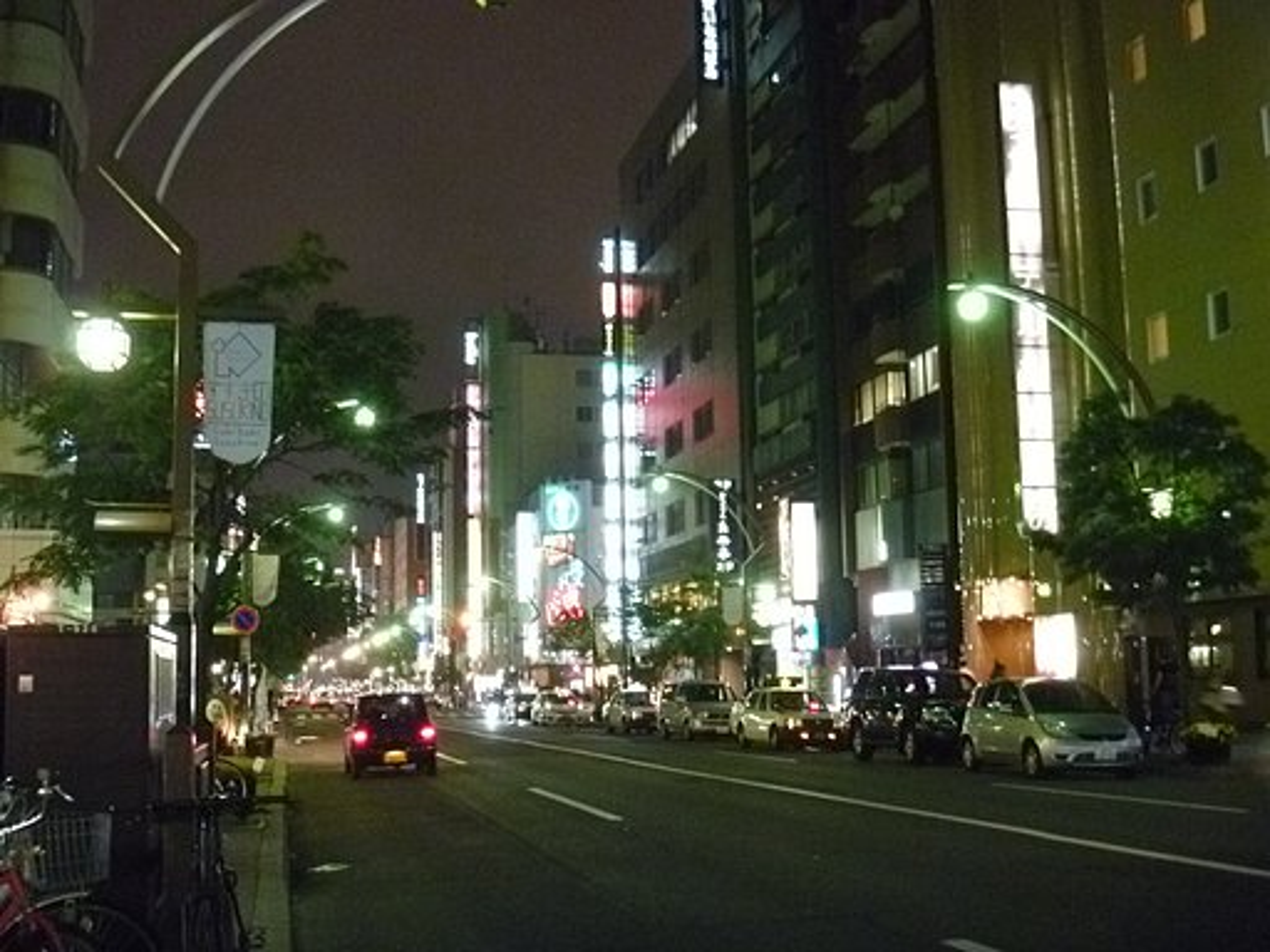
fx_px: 1614
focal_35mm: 44
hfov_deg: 42.9
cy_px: 476
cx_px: 635
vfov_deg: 32.9
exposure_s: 1/10
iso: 800
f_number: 3.7
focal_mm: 7.8
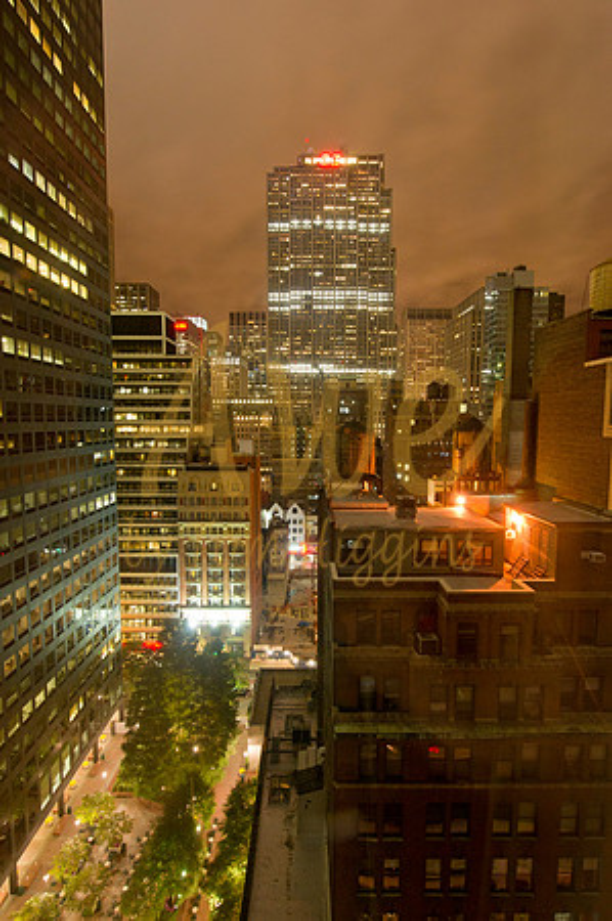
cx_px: 306
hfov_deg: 67.3
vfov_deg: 90.1
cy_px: 460
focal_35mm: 18
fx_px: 460
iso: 1600
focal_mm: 18
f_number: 10
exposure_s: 3
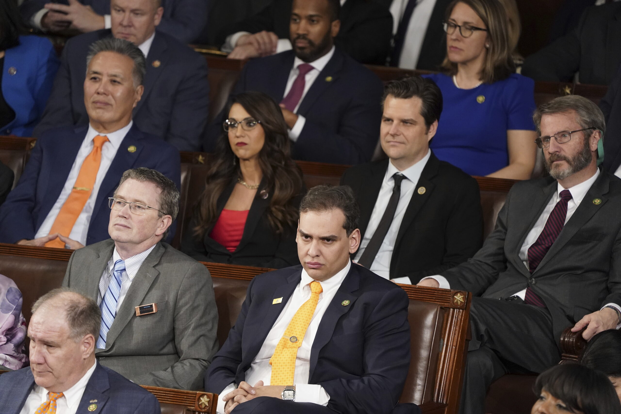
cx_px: 310
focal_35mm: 400
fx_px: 6900
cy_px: 207
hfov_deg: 5.2
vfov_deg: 3.4
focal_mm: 400
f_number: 5.6
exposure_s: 1/200
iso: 5000
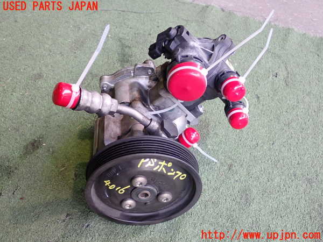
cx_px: 162
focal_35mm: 41
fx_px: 383
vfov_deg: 35.1
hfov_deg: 45.8
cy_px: 121
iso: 250
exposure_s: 1/40
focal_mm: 7.31
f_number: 2.8
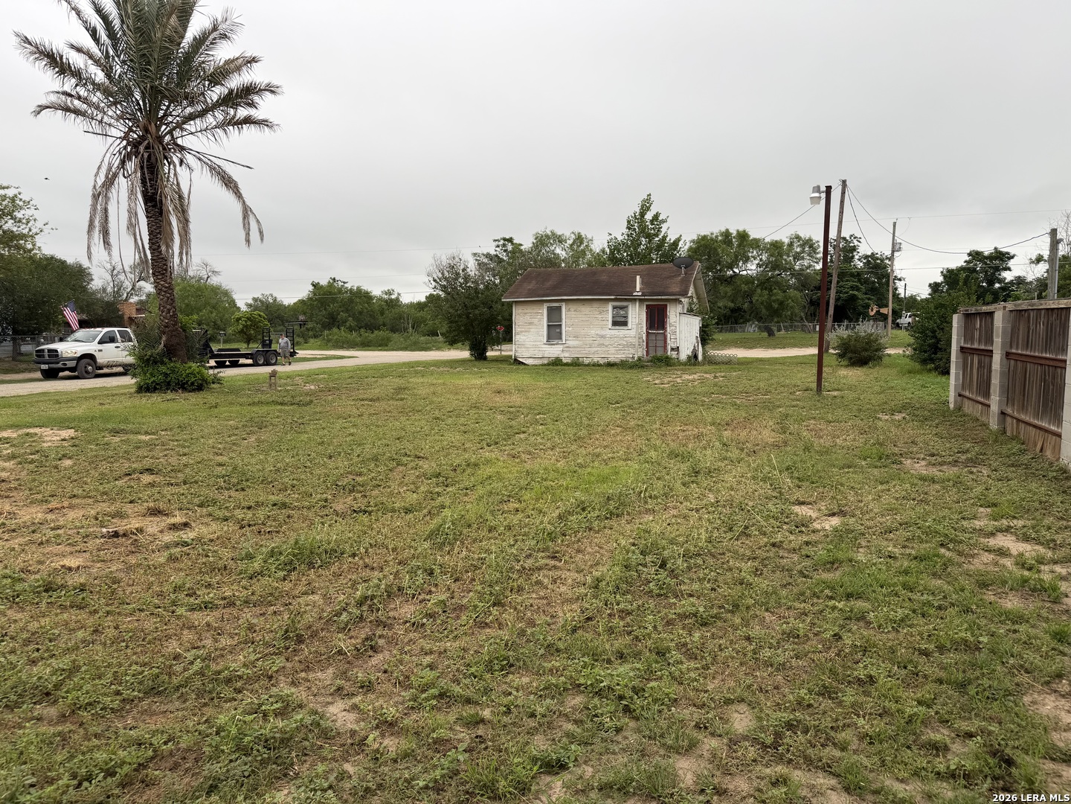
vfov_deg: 56.8
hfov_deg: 71.6
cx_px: 536
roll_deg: +0.6
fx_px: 743
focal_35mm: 24
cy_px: 402
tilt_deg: -5.6
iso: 80
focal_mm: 6.76
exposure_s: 1/796
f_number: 1.78
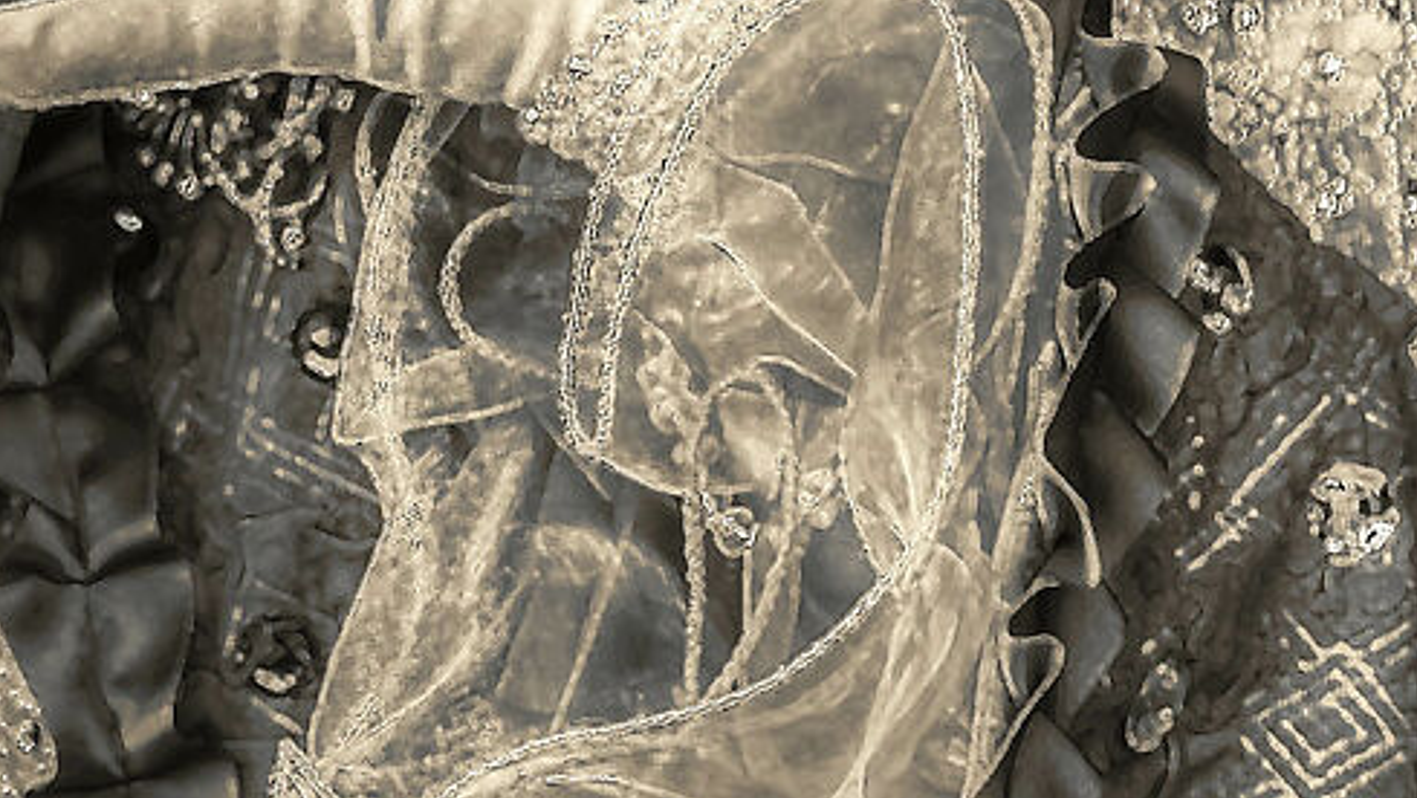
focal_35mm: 359
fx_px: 13493
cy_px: -476
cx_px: -263
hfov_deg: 6.0
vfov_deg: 3.4
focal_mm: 70
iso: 125
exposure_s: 1/250
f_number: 2.8
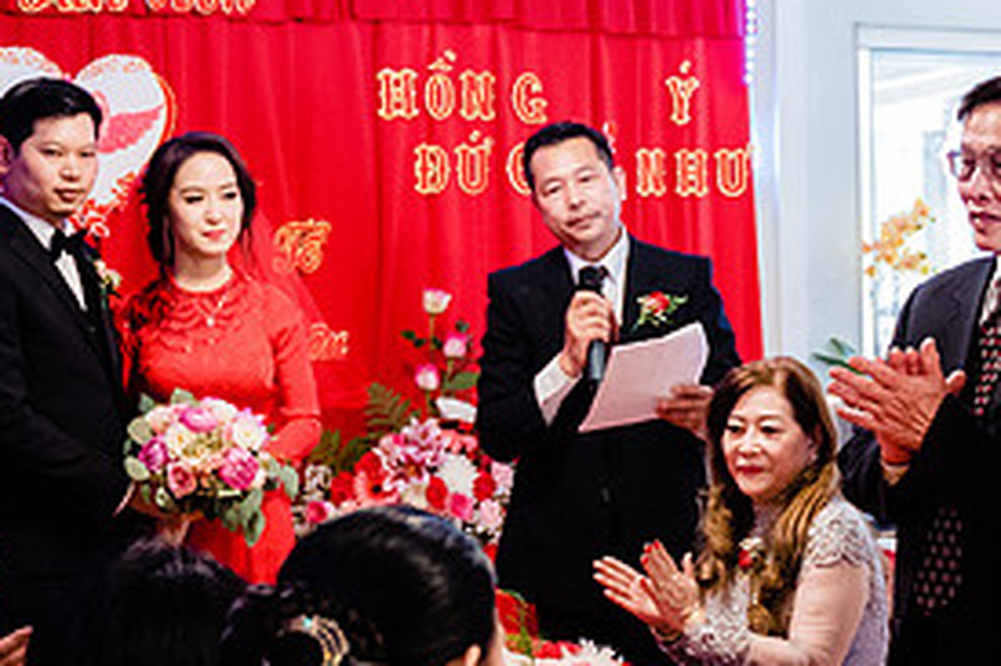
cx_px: 706
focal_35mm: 86
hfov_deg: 23.5
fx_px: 2390
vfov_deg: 15.9
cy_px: 319
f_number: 2.8
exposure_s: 1/160
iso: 3200
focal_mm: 33
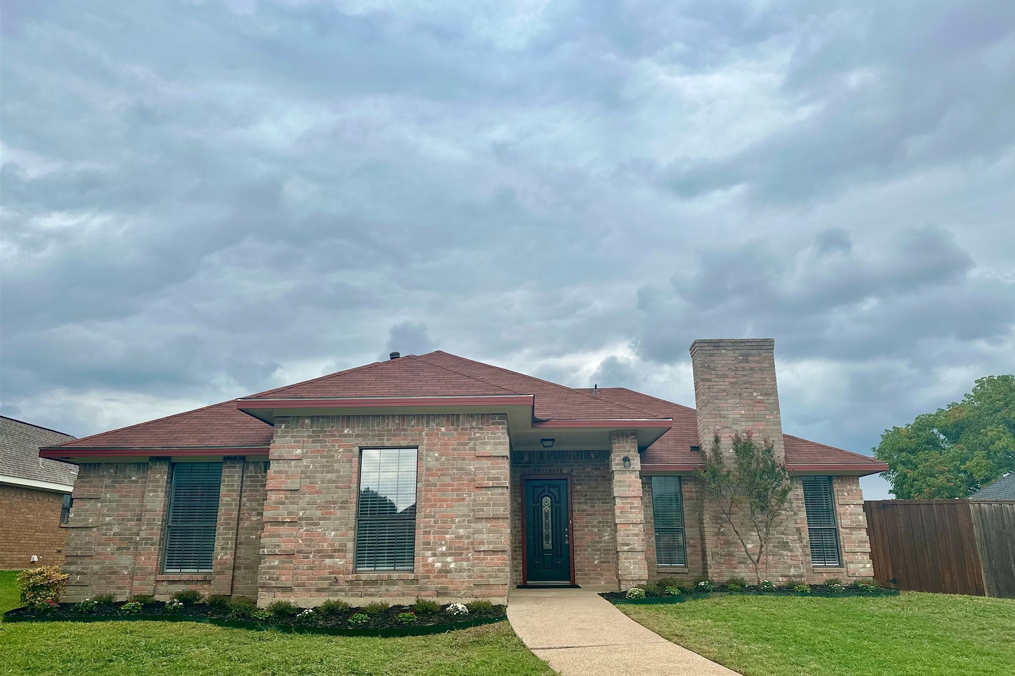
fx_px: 705
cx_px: 508
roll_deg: +0.3
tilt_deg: +15.6
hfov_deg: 71.5
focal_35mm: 25
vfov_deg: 51.3
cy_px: 350
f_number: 1.78
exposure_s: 1/2028
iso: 80
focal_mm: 6.86
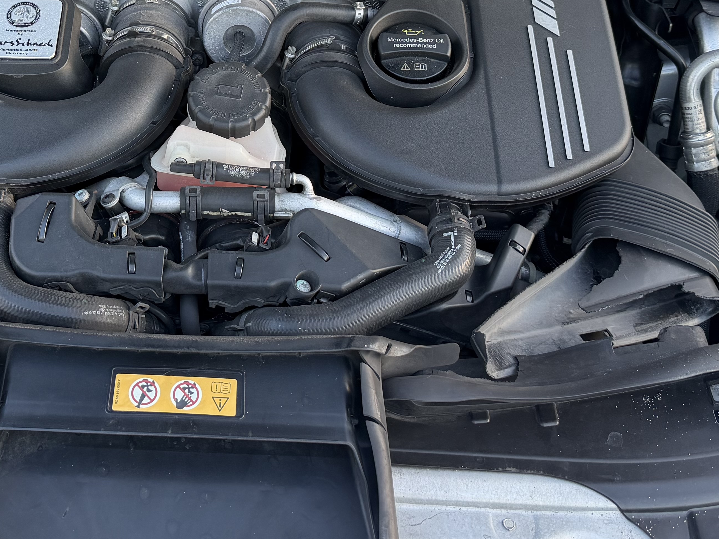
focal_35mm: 53
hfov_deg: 35.6
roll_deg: +1.0
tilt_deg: -37.6
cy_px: 111
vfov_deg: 27.0
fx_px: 1101
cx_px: 202
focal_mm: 6.76
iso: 160
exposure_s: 1/169
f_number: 1.78
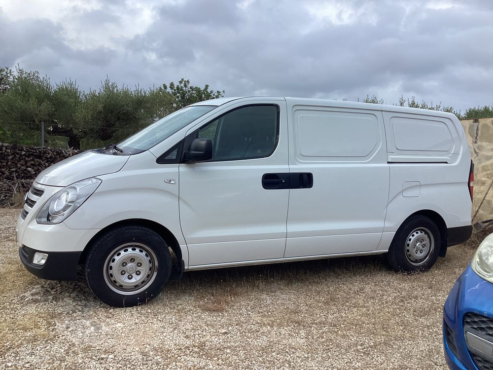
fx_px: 442
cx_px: 246
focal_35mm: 31
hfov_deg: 58.4
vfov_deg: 45.4
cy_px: 185
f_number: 2.4
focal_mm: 3.3
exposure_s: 1/440
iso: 25
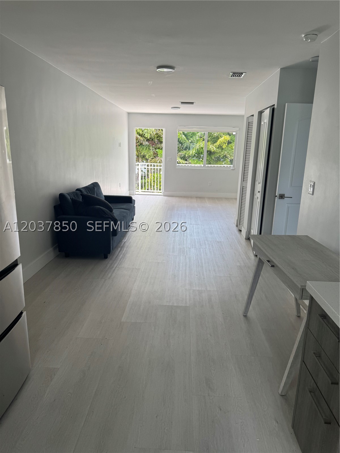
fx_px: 314
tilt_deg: -13.5
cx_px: 170
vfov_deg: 71.6
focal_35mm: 24
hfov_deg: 56.8
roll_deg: -0.3
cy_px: 226
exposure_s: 1/147
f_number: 1.78
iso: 64
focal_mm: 6.76
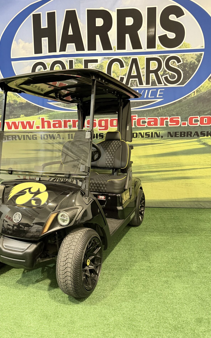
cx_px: 88
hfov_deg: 47.4
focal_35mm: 26
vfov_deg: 70.4
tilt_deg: -9.0
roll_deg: +0.4
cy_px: 171
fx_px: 239
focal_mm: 6.76
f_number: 1.78
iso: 320
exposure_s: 1/60
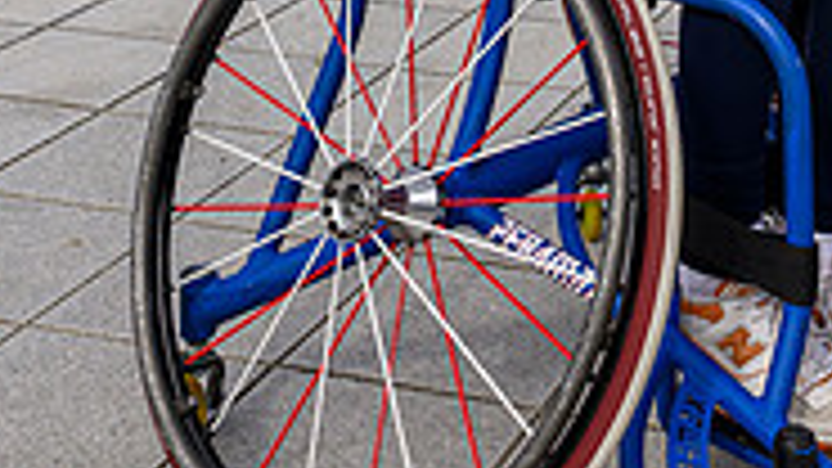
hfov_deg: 22.6
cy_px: -540
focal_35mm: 92
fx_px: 2029
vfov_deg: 11.5
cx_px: 751
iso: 500
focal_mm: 24
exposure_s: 1/1250
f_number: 8
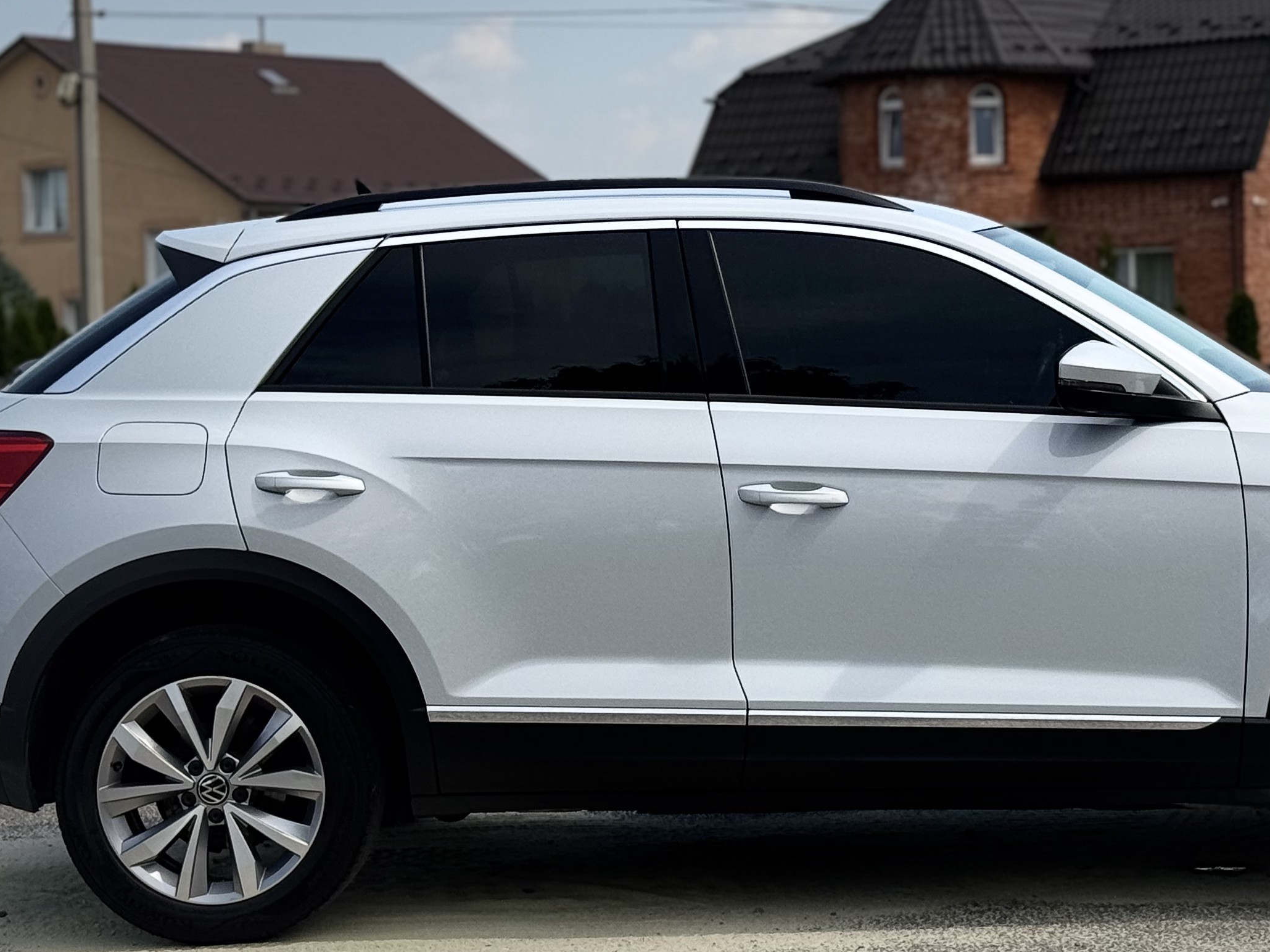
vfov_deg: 15.7
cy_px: 437
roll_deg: +1.2
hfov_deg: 20.8
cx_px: 845
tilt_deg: -1.7
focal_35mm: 94
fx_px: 3448
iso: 64
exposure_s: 1/6410
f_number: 1.78
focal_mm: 6.76
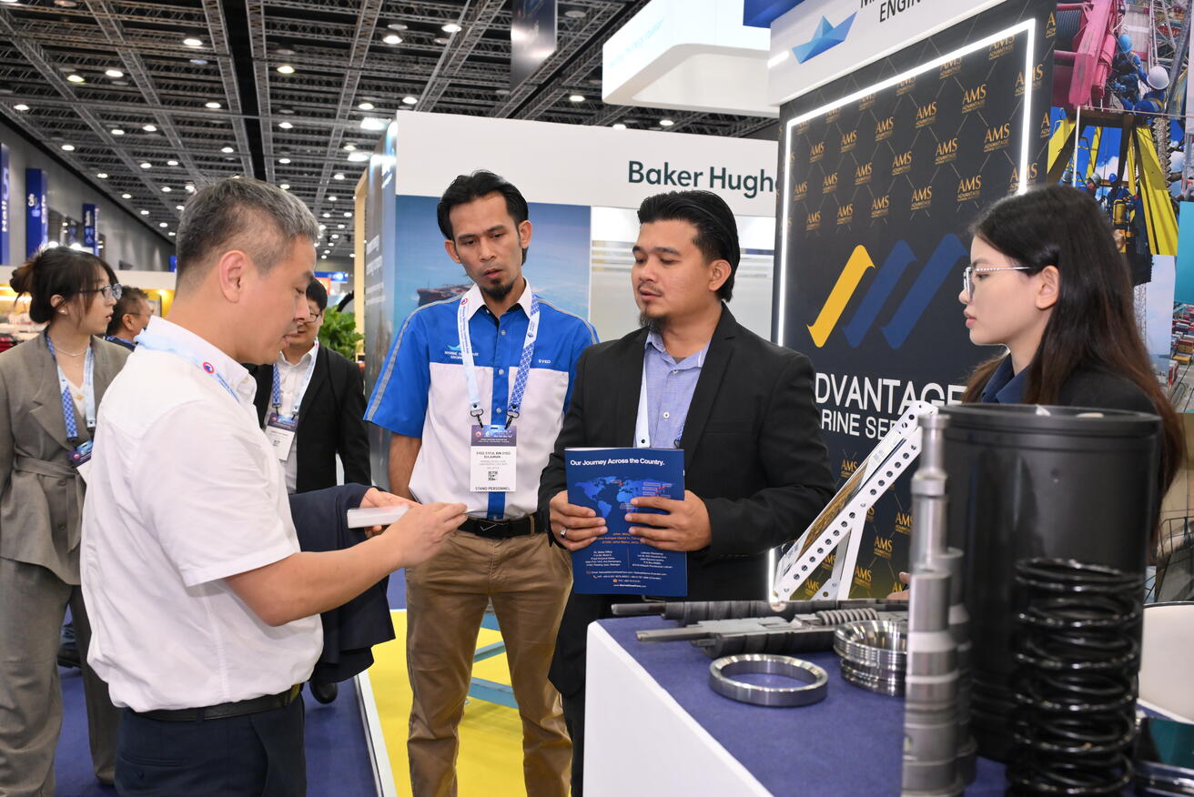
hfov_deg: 58.7
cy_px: 398
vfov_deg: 41.2
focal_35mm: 32
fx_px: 1062
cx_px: 597
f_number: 5.6
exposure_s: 1/125
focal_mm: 32
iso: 2000
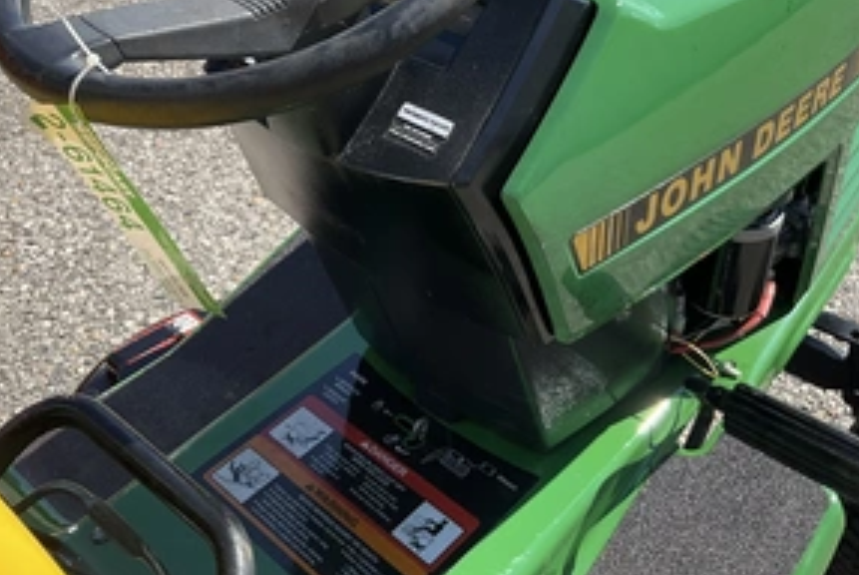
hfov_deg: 46.3
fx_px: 1003
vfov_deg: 31.4
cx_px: 413
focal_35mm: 42
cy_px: 150
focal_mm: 3
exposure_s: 1/1221
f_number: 1.8
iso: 25
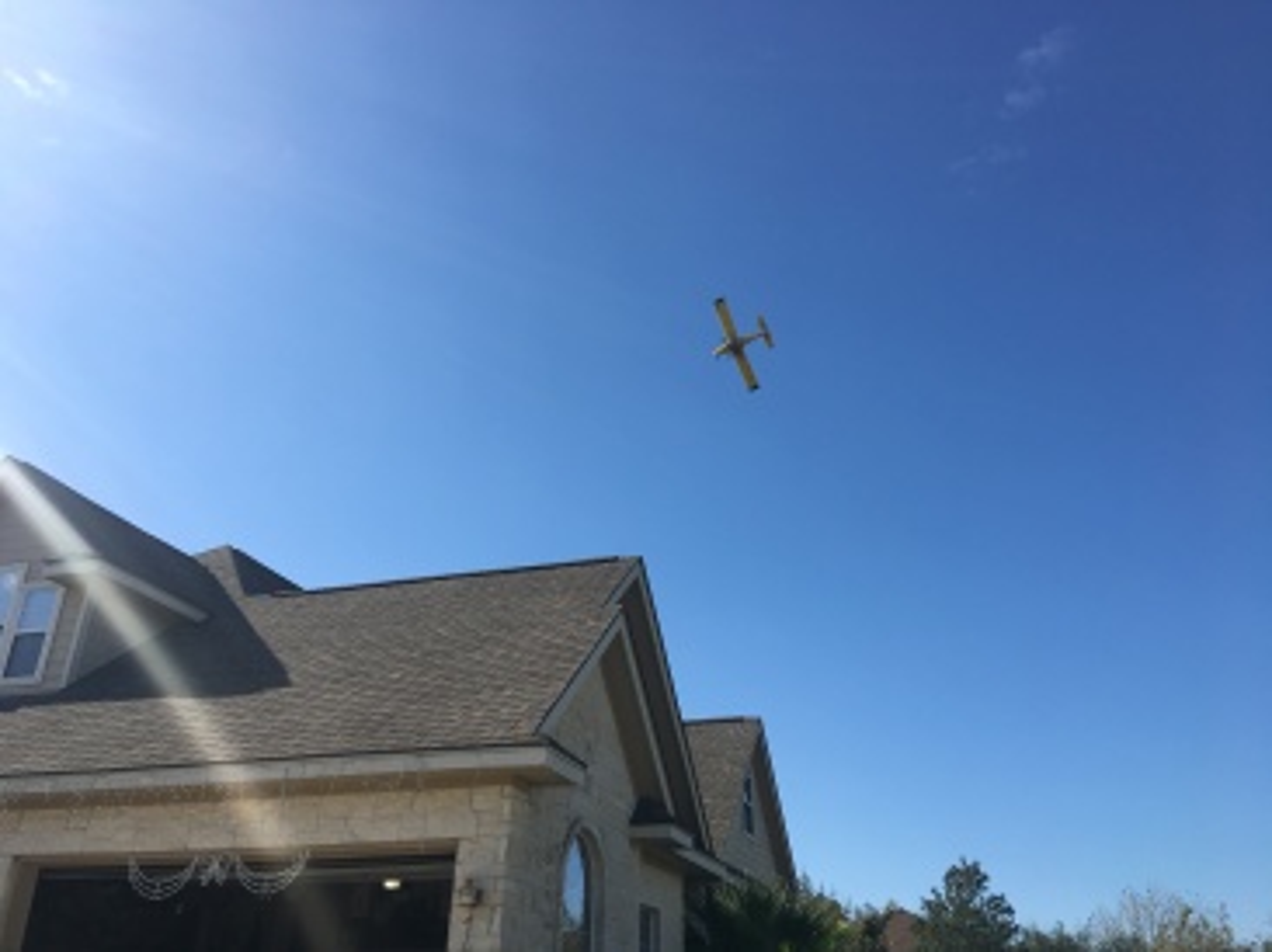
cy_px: 476
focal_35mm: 29
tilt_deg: +25.5
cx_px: 636
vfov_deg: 48.2
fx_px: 1065
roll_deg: -1.4
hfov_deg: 61.7
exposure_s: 1/1603
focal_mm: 4.15
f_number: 2.2
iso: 25
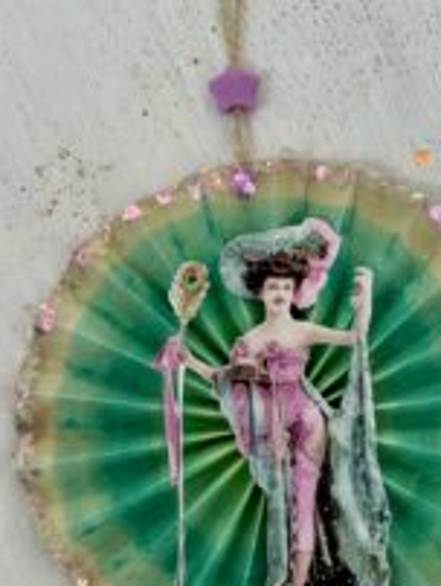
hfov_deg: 15.6
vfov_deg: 20.6
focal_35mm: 95
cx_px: 284
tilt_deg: -88.5
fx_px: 1610
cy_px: 325
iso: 64
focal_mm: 6.76
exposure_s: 1/318
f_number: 1.78
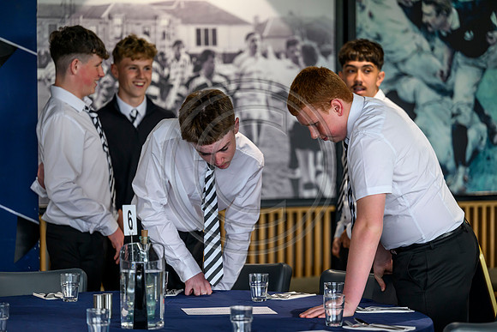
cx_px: 248
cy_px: 166
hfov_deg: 15.2
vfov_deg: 10.2
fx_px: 1864
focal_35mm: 135
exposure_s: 1/500
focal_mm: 135
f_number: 2.8
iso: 1600
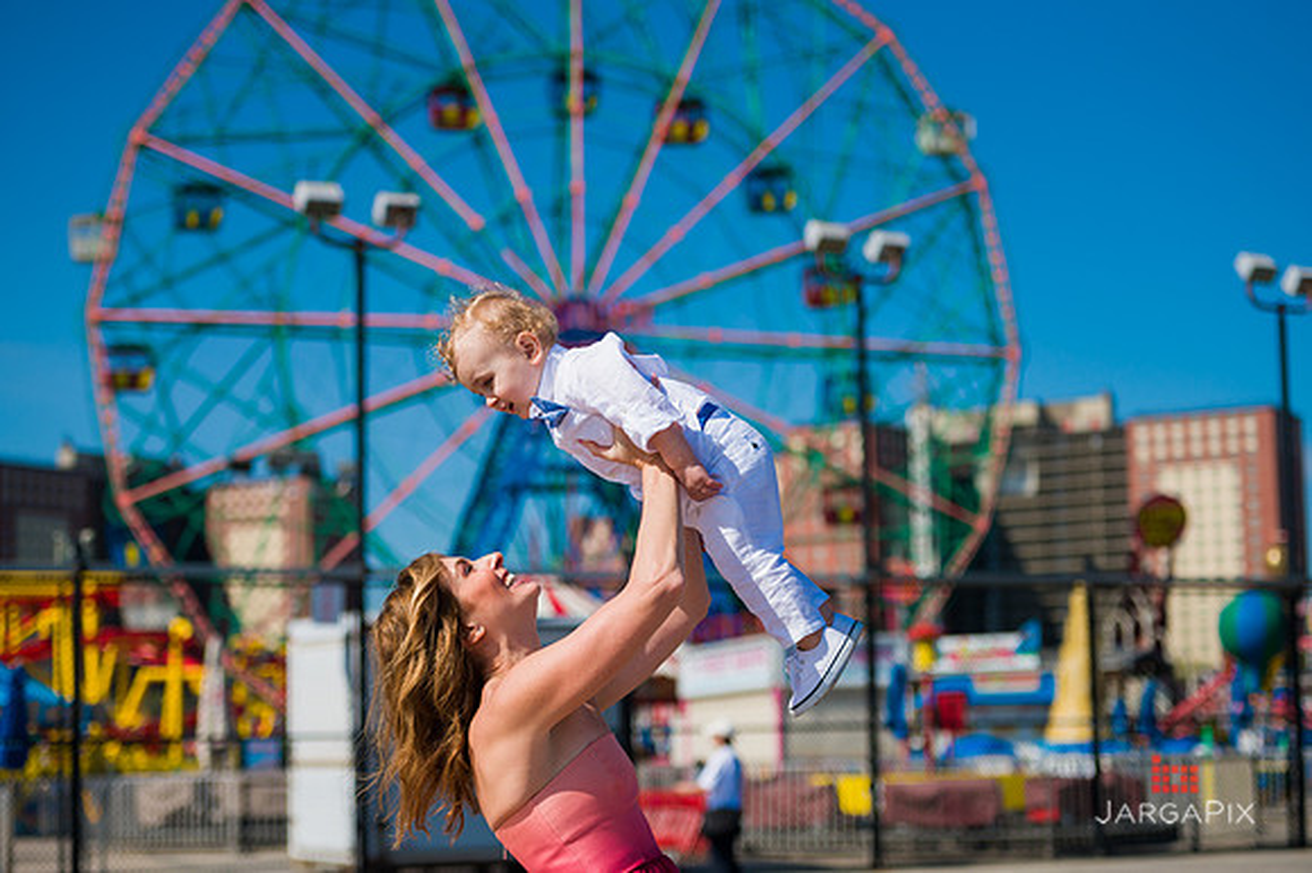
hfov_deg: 28.9
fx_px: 2550
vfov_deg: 19.4
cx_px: 656
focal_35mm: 70
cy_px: 436
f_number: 3.2
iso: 200
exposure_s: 1/6400
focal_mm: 70
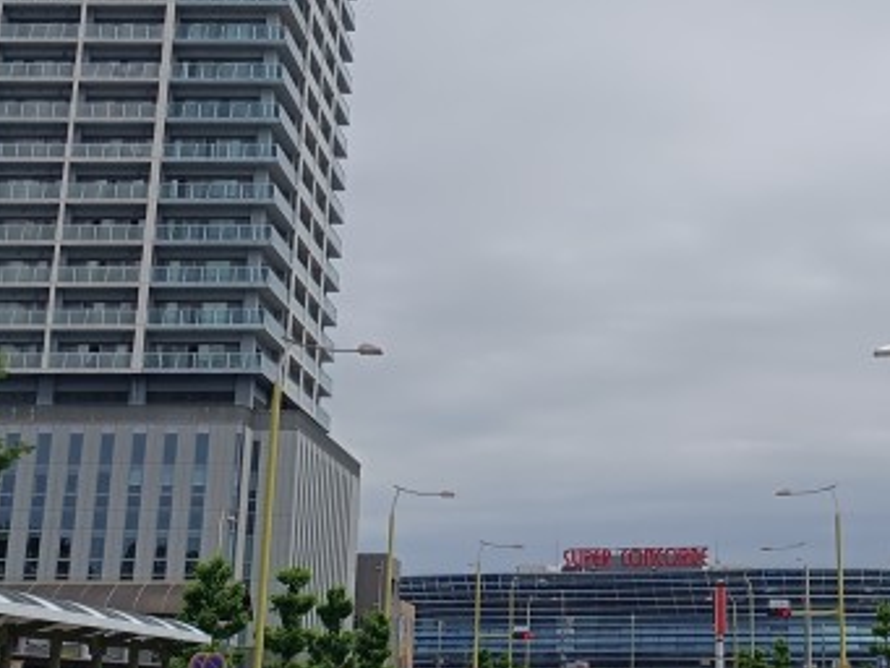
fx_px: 1852
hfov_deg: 26.8
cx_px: 606
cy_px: 81
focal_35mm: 72
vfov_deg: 20.1
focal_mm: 6.14
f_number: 1.65
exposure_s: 1/1256
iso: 52
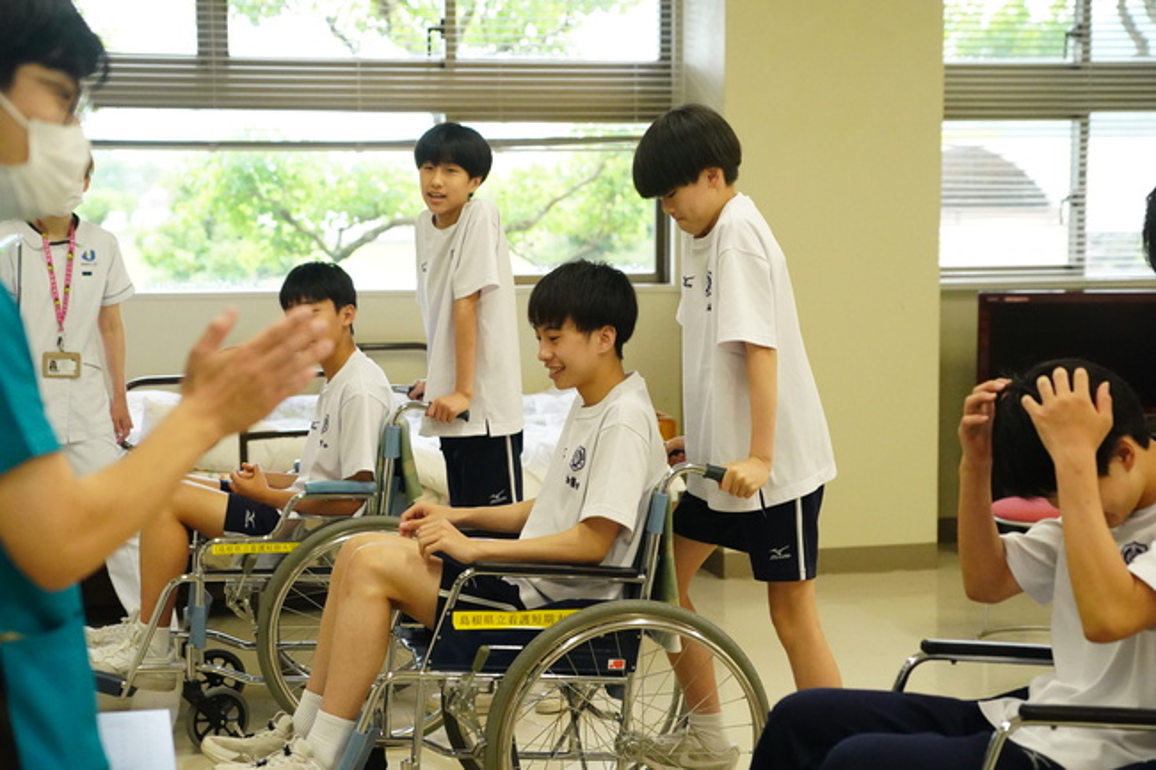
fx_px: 2247
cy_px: 385
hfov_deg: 28.9
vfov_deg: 19.4
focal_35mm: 70
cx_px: 578
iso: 10000
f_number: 3.5
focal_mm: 70
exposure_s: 1/1250
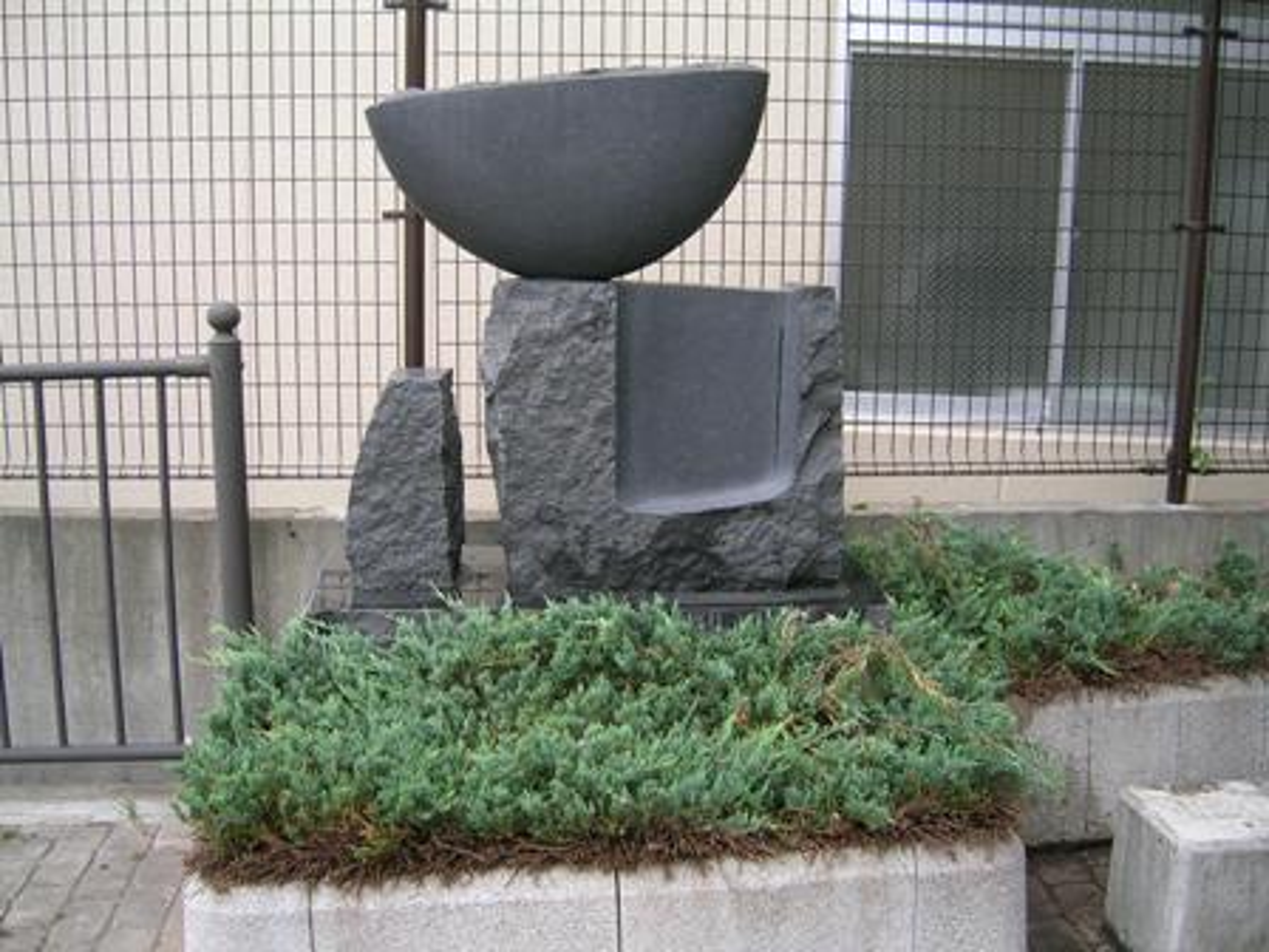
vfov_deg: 40.7
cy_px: 476
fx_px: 1283
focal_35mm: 35
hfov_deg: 52.6
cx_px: 634
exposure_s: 1/122
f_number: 2.8
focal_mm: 5.4
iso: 50
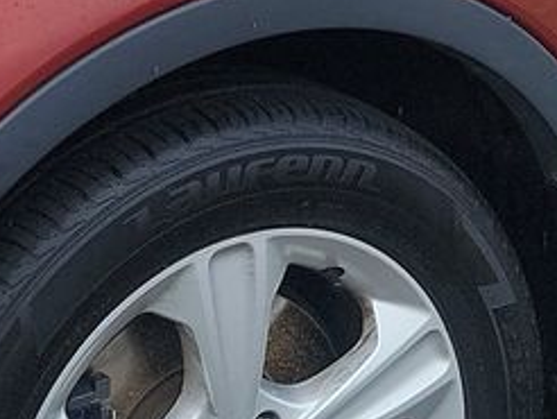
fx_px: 2513
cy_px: -172
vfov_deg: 9.3
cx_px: 362
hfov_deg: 12.6
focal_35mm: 156
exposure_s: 1/742
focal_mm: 6.7
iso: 50
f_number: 1.8
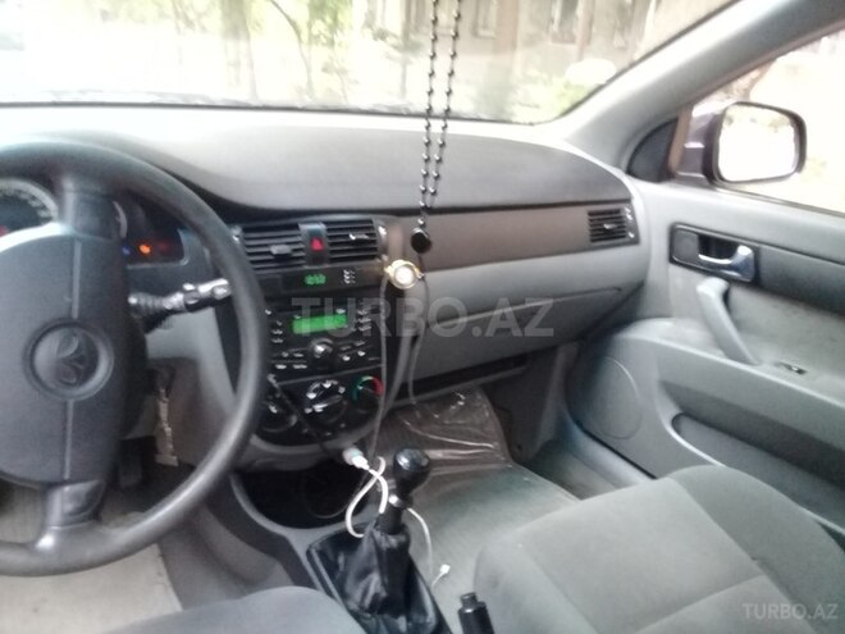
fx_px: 757
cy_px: 317
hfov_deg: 58.4
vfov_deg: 45.4
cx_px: 422
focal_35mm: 31
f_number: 2.2
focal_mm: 3.3
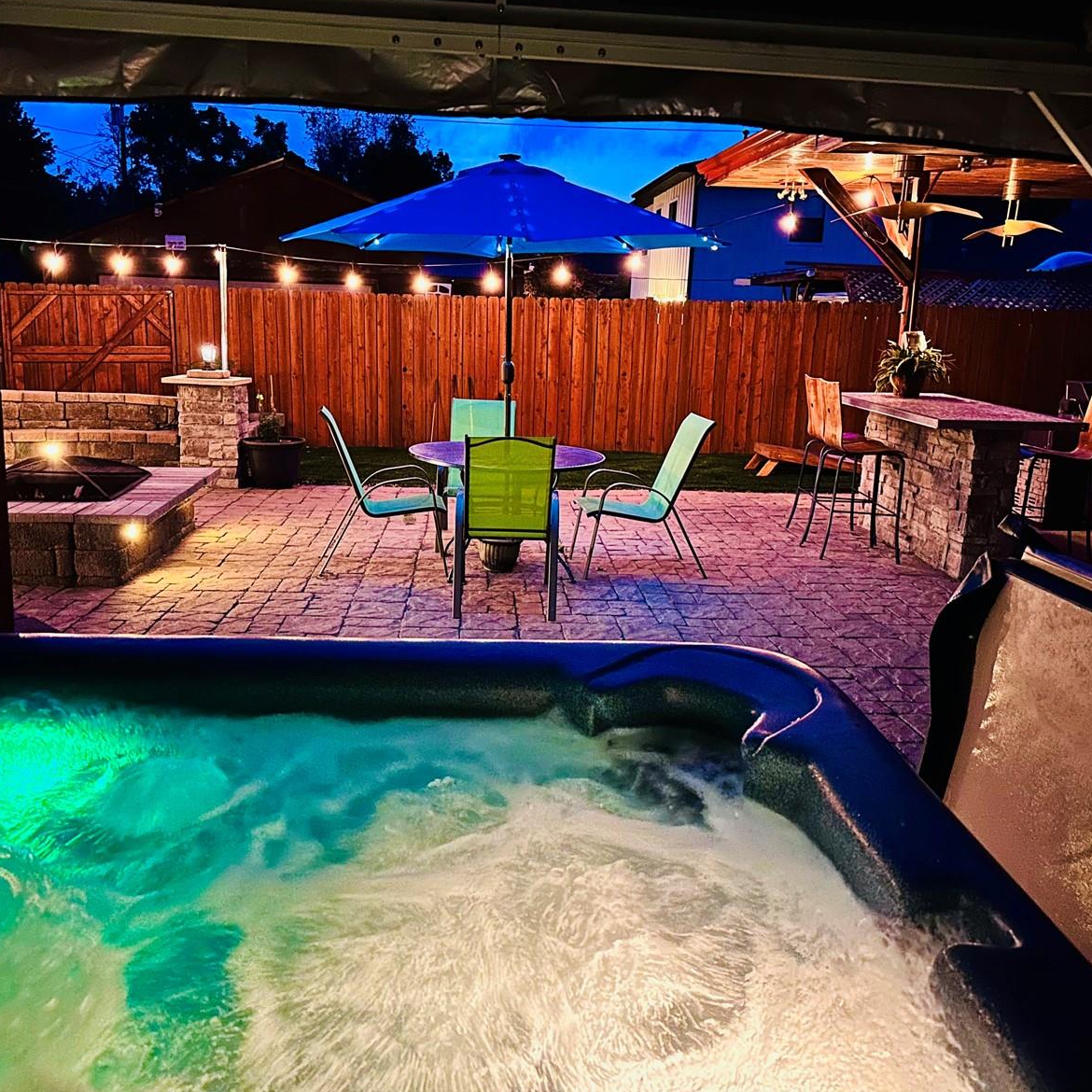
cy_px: 537
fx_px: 1035
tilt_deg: -12.4
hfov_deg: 55.6
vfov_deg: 55.6
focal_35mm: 29
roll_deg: -2.1
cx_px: 513
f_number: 1.78
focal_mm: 6.86
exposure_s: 1/17
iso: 1600
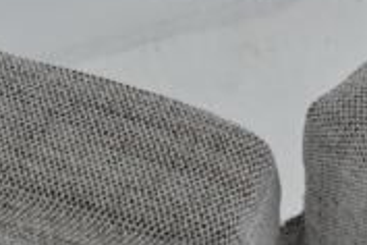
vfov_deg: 8.4
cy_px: 251
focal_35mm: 163
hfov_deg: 12.6
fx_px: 1662
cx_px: 97
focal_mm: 32
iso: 400
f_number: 10
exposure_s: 1/125
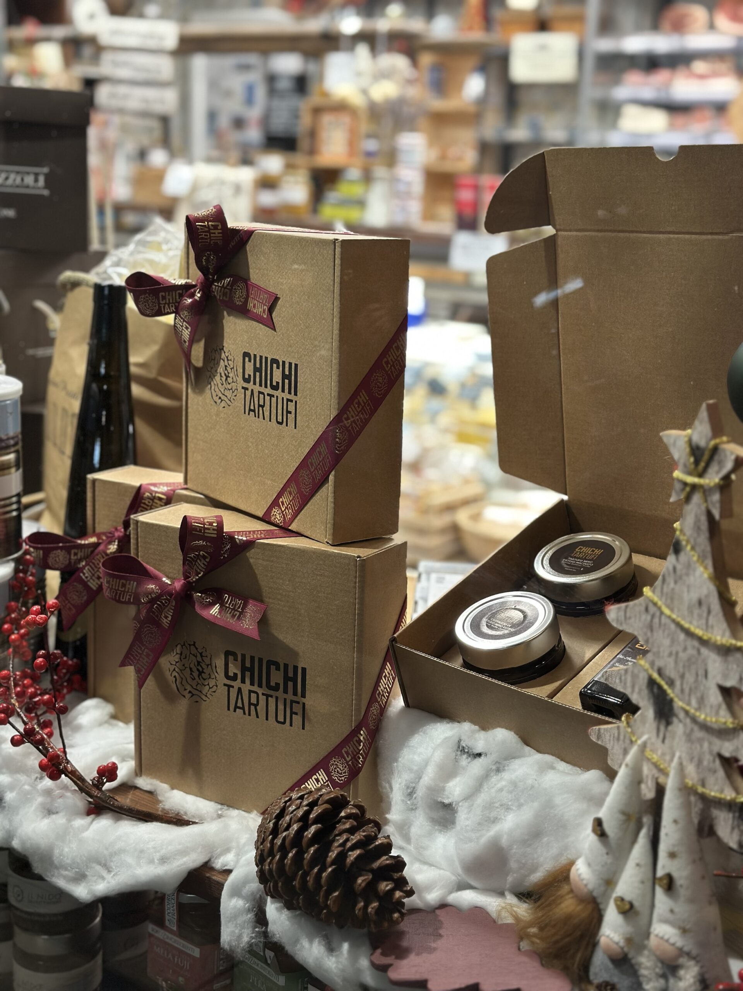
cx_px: 372
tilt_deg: -13.7
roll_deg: -2.9
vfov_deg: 39.7
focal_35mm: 48
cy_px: 496
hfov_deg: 30.3
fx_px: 1374
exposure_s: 1/50
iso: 125
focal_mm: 6.86
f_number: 1.78
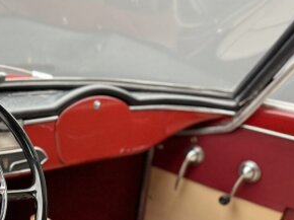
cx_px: -27
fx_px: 450
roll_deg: -2.6
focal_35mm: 53
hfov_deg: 32.1
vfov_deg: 26.8
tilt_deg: -21.7
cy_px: 187
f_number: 1.78
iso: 400
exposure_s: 1/50
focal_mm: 6.76
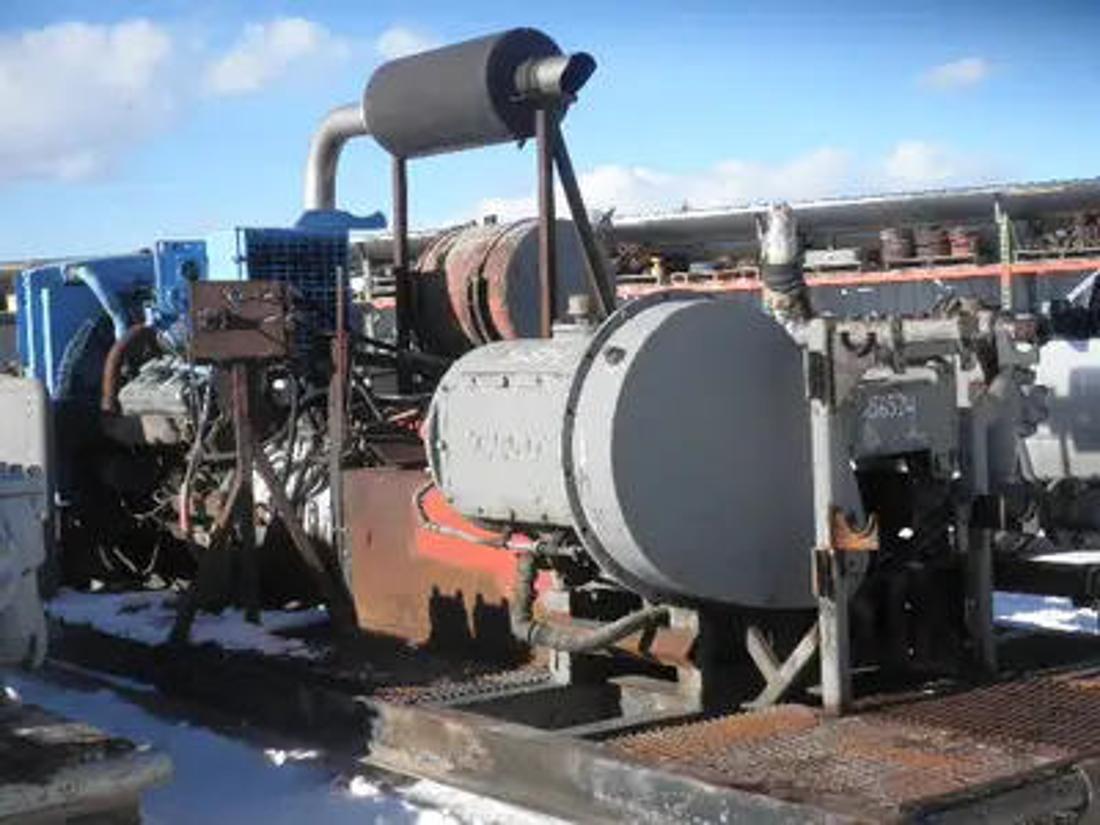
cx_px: 550
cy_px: 412
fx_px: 1875
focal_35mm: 59
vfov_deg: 24.8
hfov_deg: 32.7
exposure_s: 1/80
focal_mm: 10.5
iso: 64
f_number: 10.7
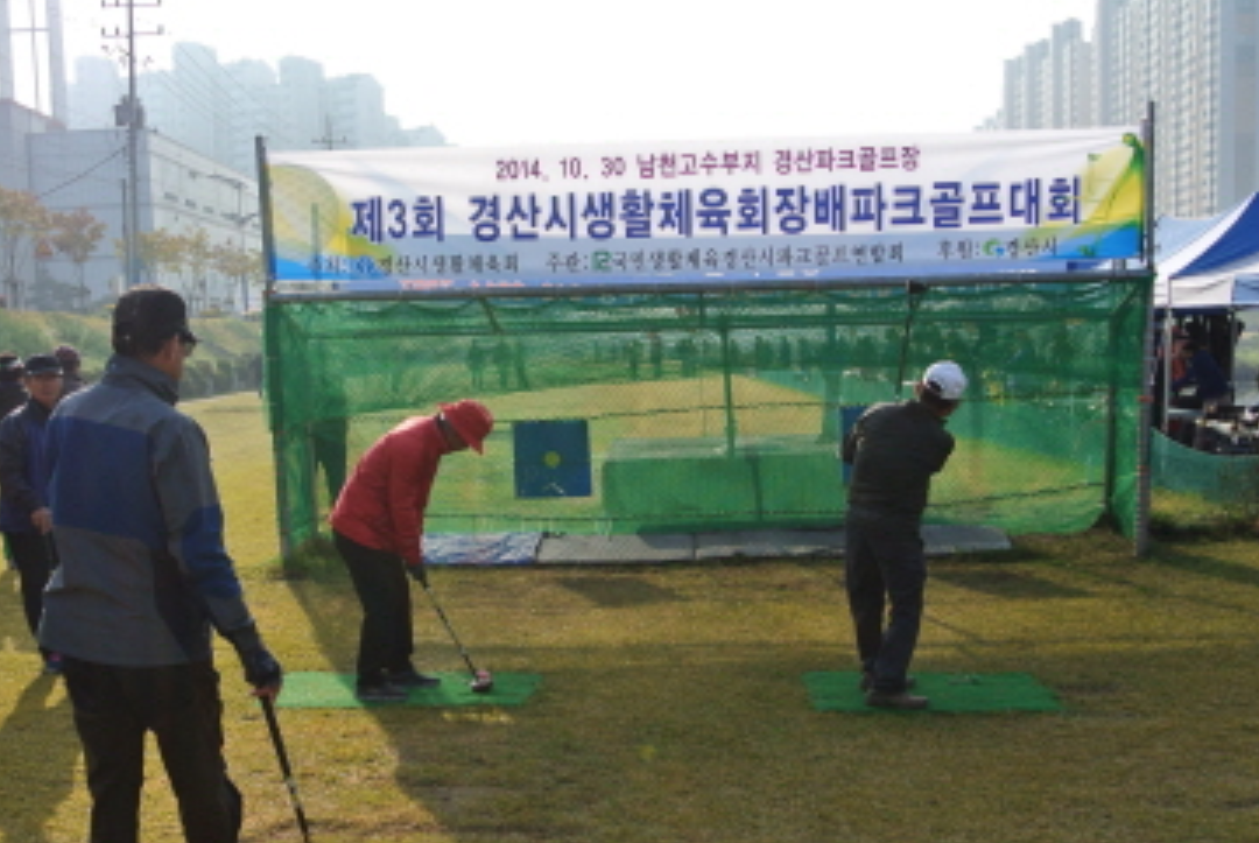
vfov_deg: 31.1
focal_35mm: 43
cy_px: 556
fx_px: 1506
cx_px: 584
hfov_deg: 45.3
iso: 100
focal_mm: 11.8
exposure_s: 1/640
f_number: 4.5
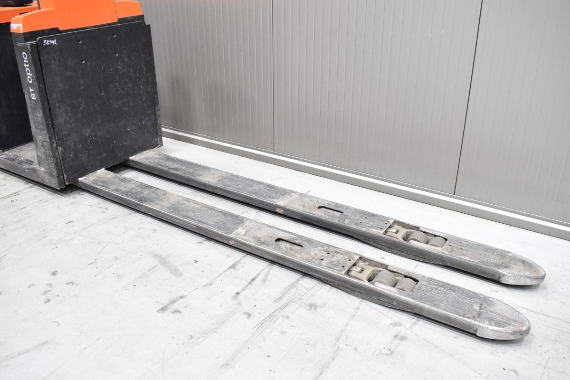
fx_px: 475
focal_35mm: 30
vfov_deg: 43.6
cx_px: 285
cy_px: 190
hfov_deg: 61.9
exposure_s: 1/25
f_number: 5
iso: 1600
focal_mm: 20
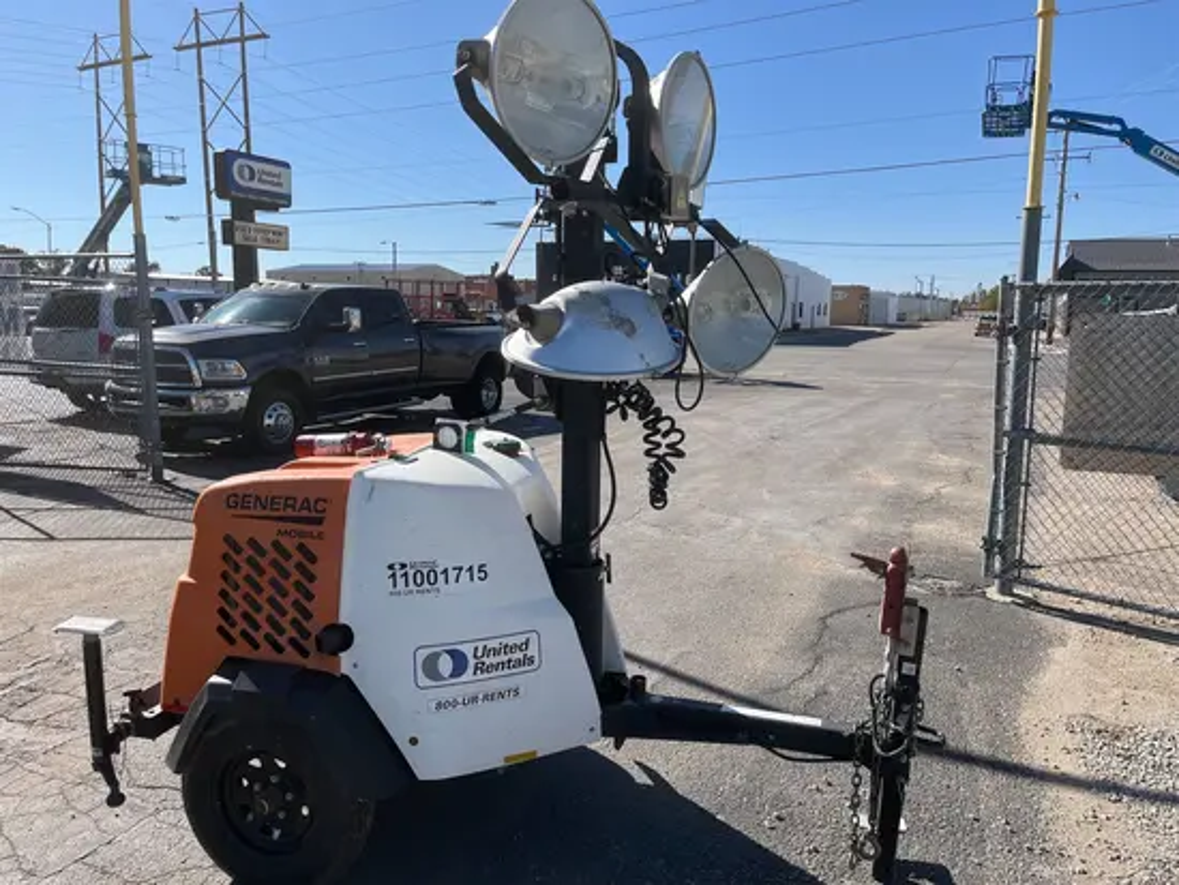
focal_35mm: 26
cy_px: 442
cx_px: 590
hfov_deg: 67.3
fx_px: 886
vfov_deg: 53.1
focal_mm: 5.1
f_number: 1.6
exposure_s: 1/4149
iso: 50
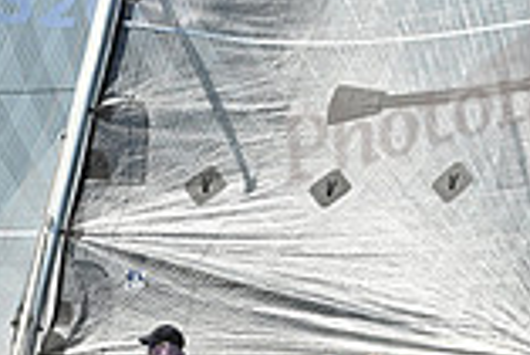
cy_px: 320
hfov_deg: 7.9
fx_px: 3816
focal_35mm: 259
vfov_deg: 5.3
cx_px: 108
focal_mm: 70
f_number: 10
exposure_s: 1/1000
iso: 320
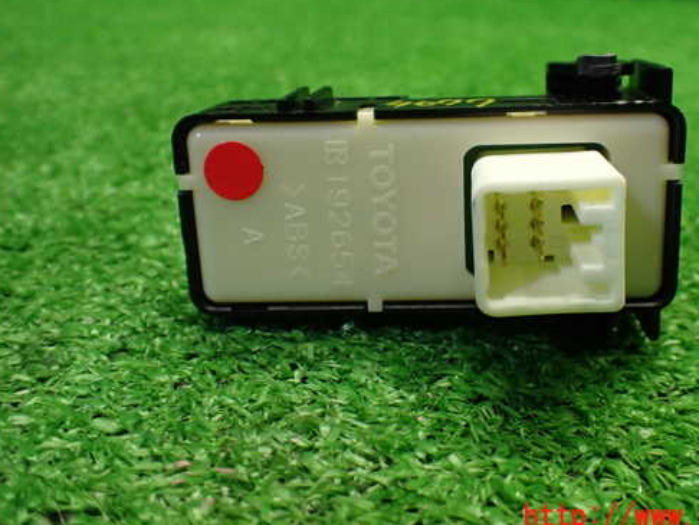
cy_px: 211
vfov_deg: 38.5
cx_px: 417
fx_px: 748
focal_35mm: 37
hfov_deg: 49.8
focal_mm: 5.4
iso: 500
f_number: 2.3
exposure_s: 1/125
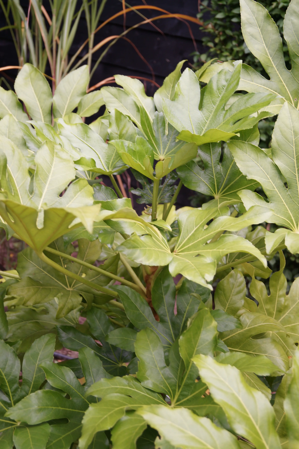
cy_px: 224
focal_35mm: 45
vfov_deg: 43.6
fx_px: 561
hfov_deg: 29.8
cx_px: 150
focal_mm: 30
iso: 200
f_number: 4.5
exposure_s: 1/30
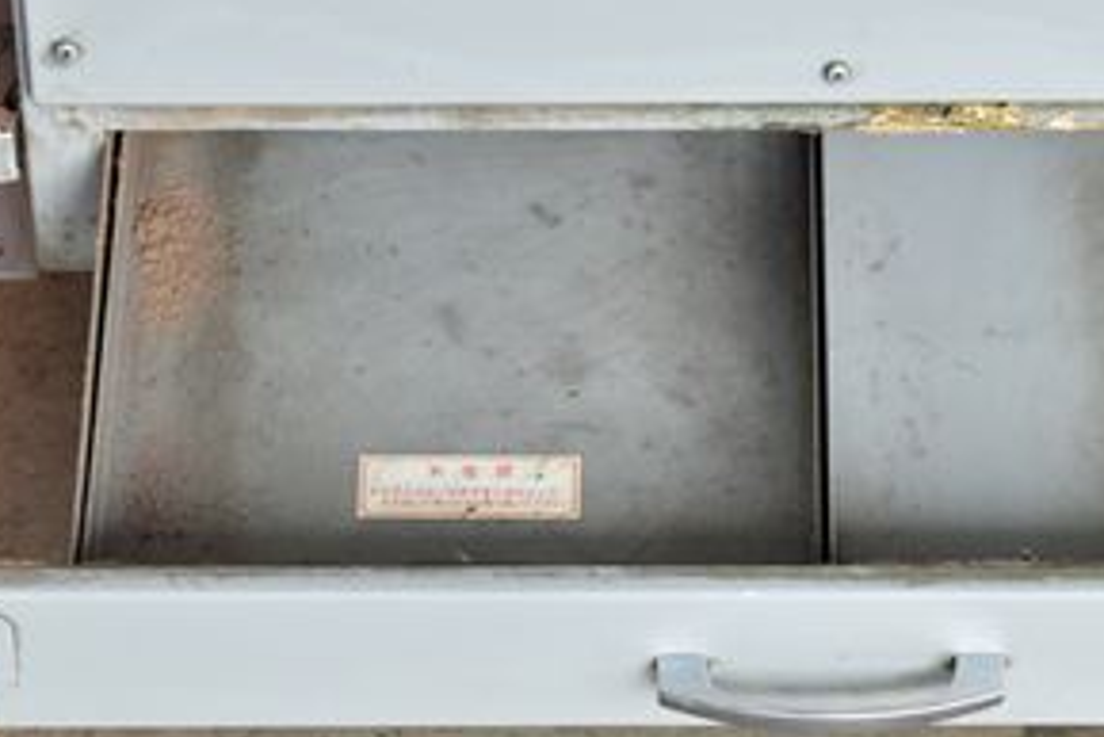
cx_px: 806
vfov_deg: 8.5
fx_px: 4940
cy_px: 317
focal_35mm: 161
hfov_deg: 12.7
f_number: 6.3
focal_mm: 62
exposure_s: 1/80
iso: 1250
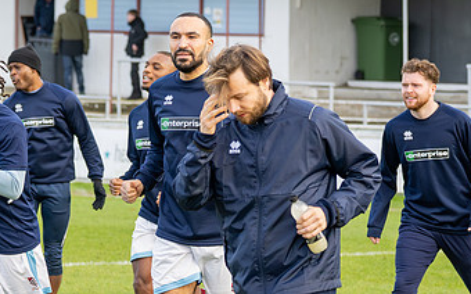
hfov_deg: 7.3
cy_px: 323
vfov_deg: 4.6
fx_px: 3669
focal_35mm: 286
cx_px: 136
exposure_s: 1/2000
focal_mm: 72
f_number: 3.2
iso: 1250
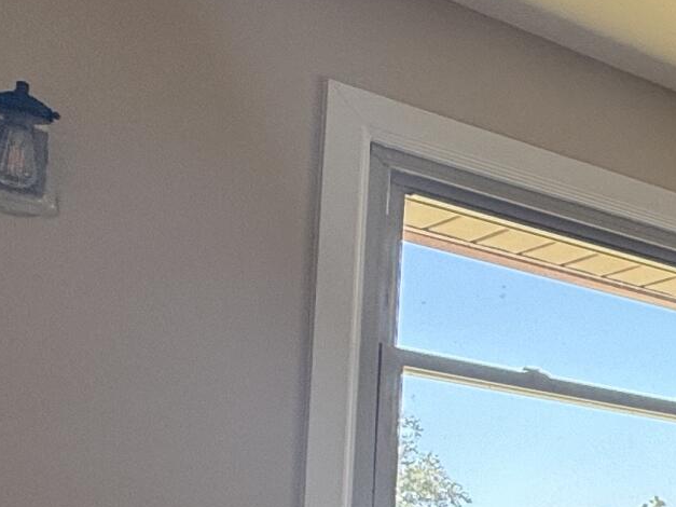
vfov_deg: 20.6
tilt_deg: +3.2
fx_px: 1308
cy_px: 595
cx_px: 1159
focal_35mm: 67
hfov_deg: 21.3
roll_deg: -1.1
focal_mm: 2.22
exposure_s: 1/99
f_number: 2.2
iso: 80
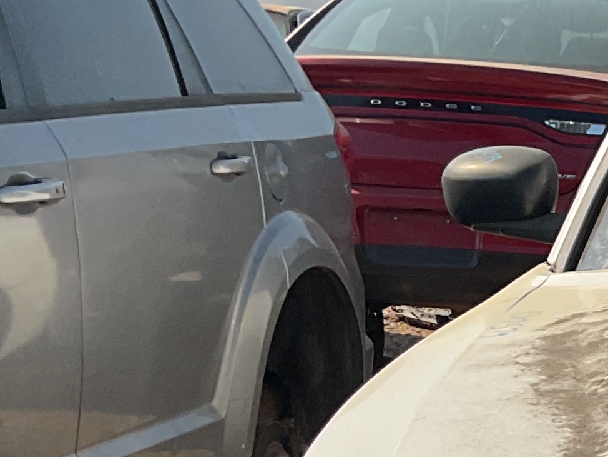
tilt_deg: -14.2
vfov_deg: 11.9
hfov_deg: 14.5
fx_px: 2108
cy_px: 626
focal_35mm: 120
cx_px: 1081
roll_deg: -1.1
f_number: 1.8
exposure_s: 1/2141
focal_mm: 3
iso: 16
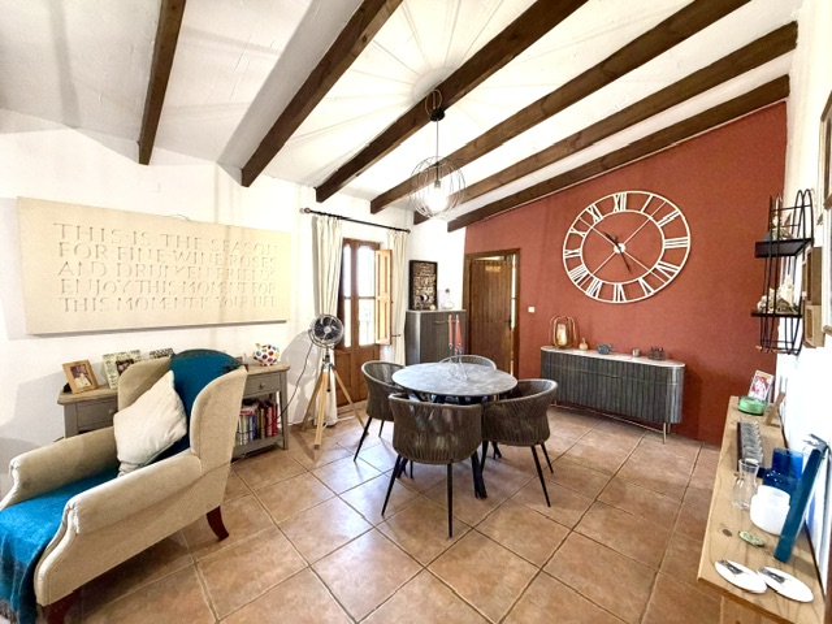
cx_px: 416
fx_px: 336
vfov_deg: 85.7
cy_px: 312
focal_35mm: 14
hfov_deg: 102.1
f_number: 2.2
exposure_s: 1/60
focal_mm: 2.22
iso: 320
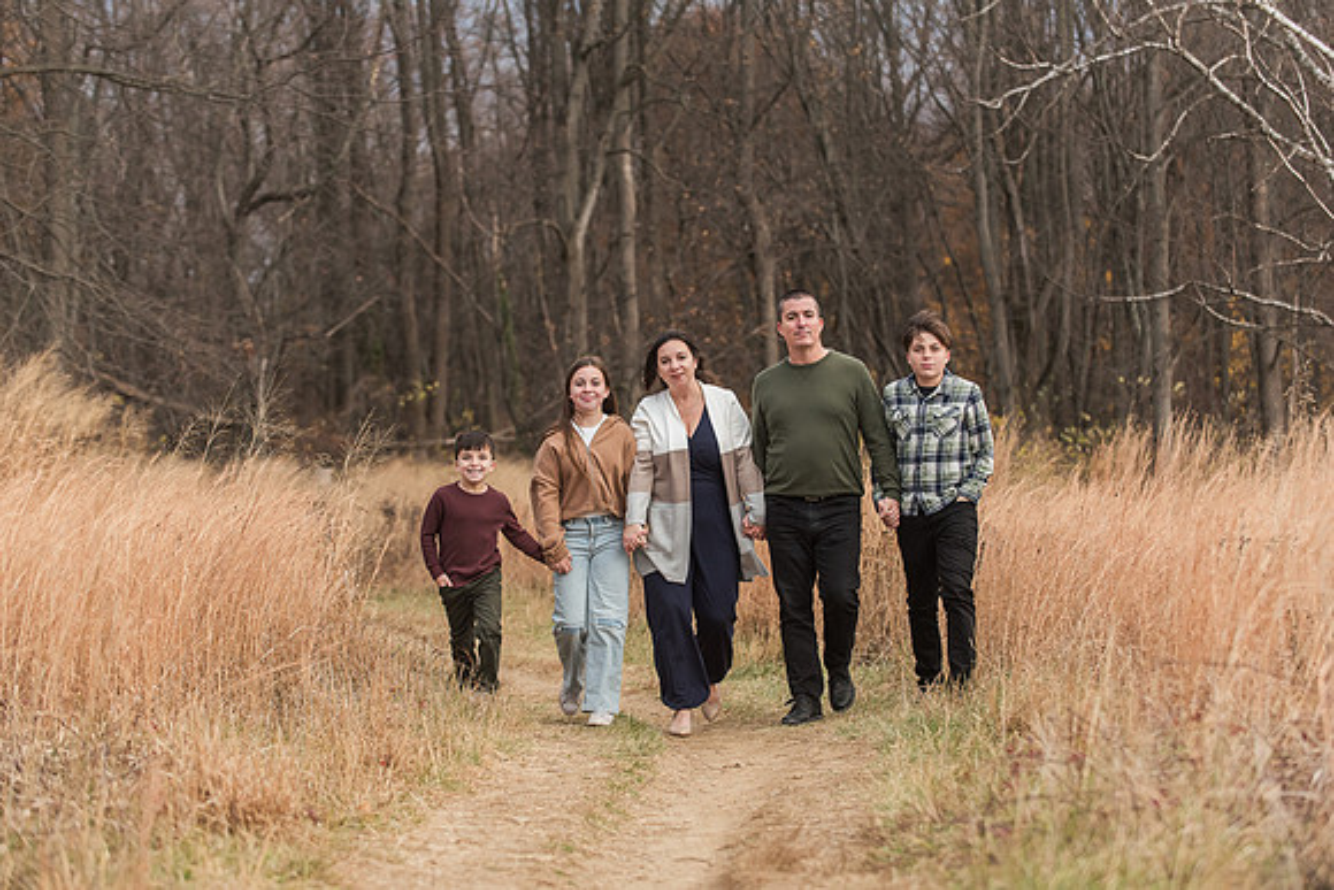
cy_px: 442
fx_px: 3606
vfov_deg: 14.1
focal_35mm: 97
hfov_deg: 21.0
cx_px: 669
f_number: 3.5
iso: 1000
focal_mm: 90
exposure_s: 1/800
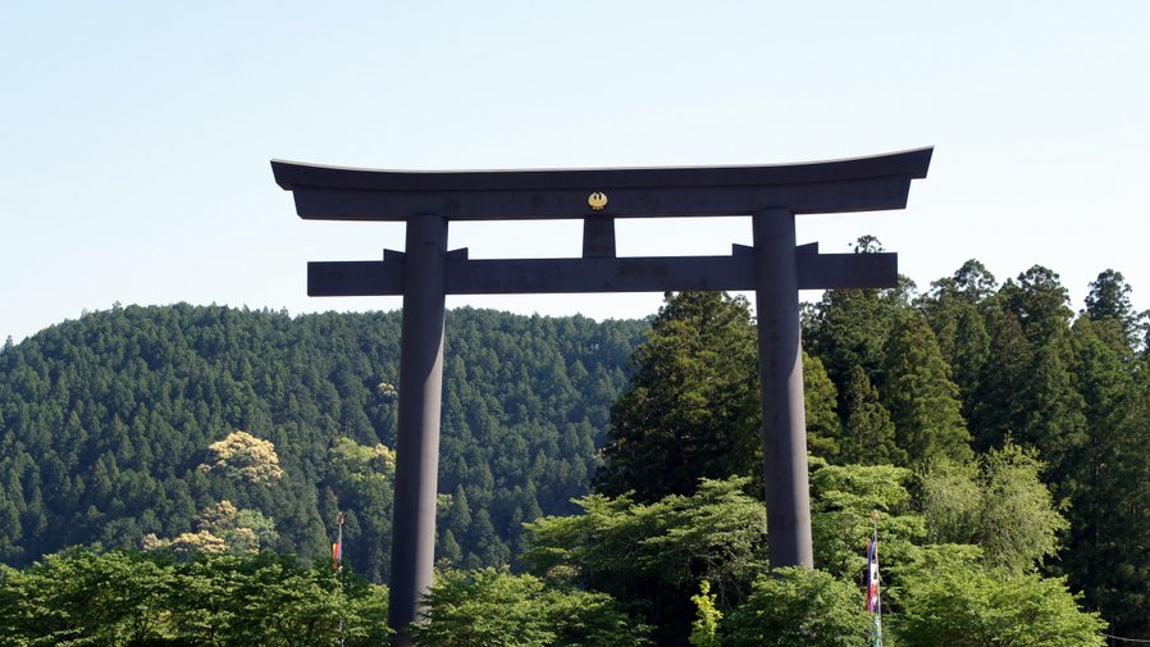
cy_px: 352
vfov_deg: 14.0
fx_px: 2638
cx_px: 575
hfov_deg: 24.6
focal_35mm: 87
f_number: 7.1
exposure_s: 1/320
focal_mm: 55
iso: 200
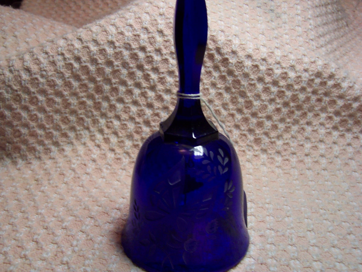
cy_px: 136
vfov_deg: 38.7
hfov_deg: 50.1
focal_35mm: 37
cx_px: 181
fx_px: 387
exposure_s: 1/45
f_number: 2.8
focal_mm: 5.6
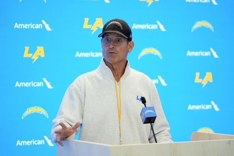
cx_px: 117
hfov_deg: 15.3
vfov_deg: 10.2
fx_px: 871
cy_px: 78
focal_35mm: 134
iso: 1000
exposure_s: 1/500
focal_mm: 134
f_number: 2.8
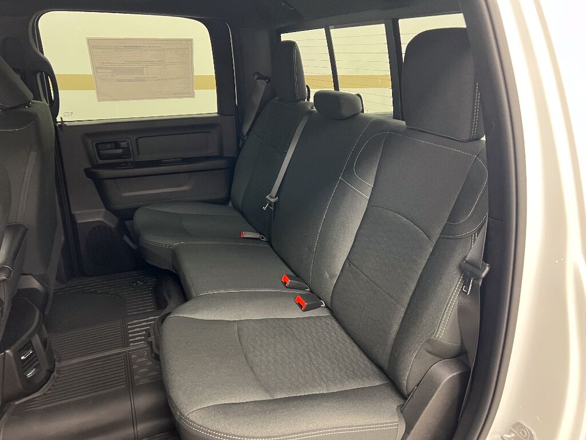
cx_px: 293
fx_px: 440
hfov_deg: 67.3
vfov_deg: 53.1
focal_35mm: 26
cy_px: 220
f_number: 1.5
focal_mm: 5.7
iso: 640
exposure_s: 1/40
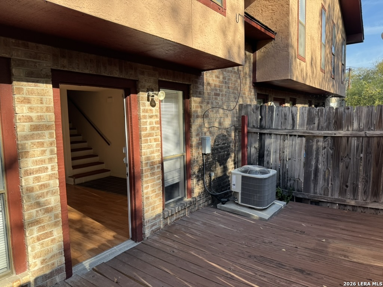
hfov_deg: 71.6
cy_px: 144
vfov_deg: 56.8
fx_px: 266
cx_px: 192
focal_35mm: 24
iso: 80
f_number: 1.78
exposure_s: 1/952
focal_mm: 6.76
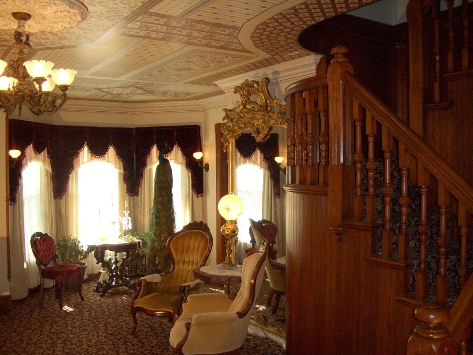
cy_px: 178
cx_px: 236
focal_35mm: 35
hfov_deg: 52.6
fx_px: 478
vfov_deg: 40.7
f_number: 2.6
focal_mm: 5.8
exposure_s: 1/60
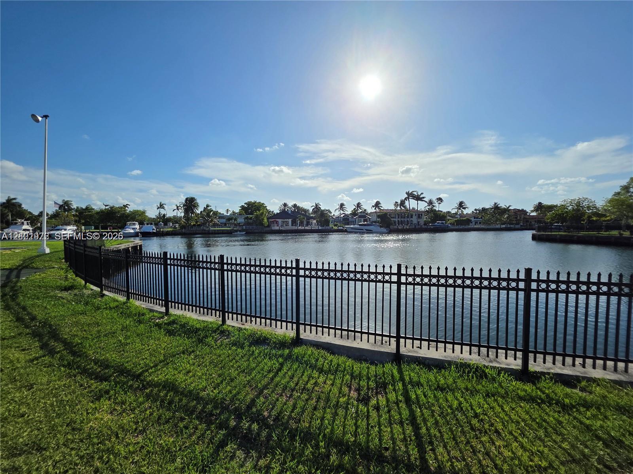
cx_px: 316
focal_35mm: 13
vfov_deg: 89.9
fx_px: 238
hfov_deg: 106.2
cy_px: 237
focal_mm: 2.2
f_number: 1.9
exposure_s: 1/5750
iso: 40
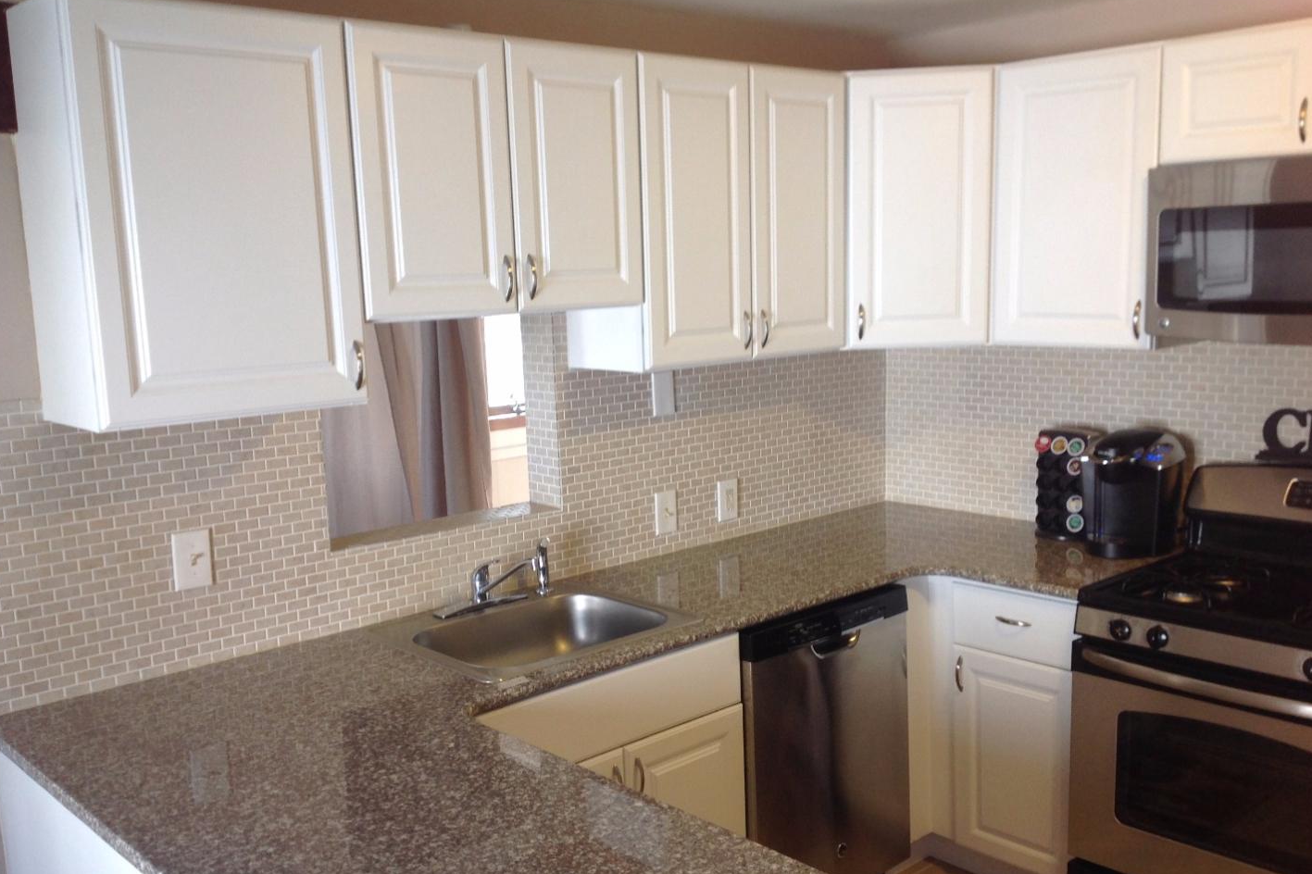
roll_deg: +1.6
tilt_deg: -9.9
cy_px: 460
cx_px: 655
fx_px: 1348
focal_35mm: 37
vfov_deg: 35.9
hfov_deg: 51.9
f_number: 2.4
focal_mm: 4.28
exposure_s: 1/24
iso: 50
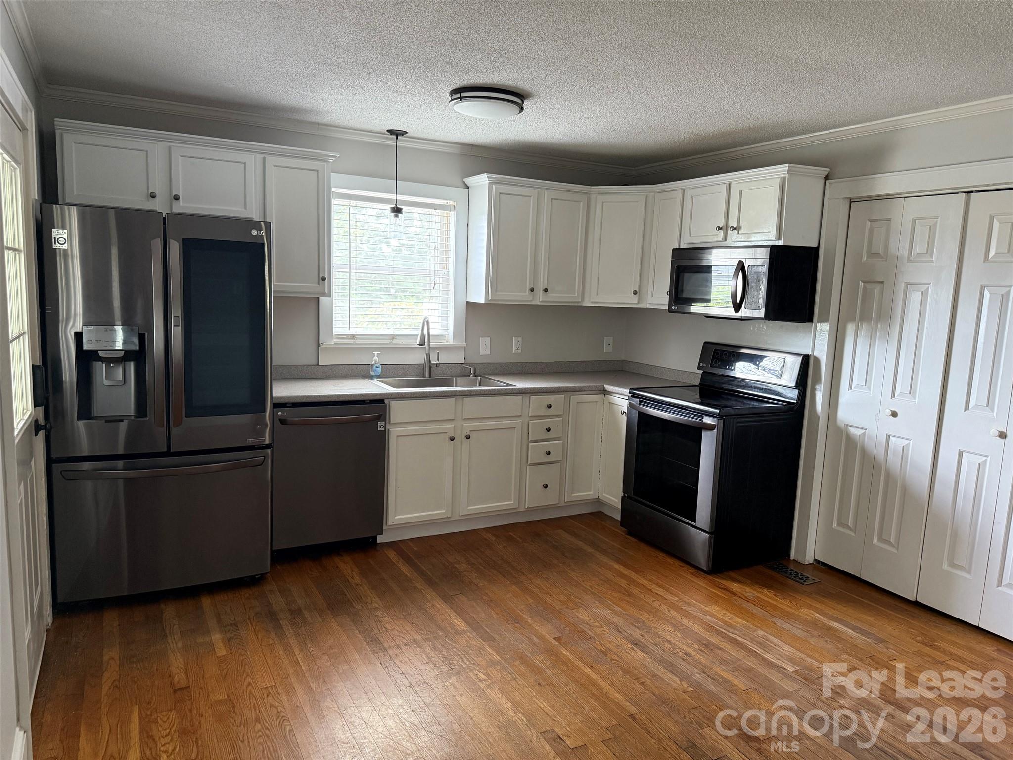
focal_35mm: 24
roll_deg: -2.1
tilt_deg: -7.2
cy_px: 380
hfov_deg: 71.6
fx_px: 702
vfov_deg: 56.8
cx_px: 506
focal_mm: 6.76
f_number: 1.78
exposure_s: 1/60
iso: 320
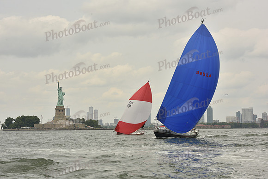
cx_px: 134
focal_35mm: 70
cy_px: 90
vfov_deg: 19.5
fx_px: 521
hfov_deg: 28.8
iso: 250
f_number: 10
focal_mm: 70
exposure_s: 1/640
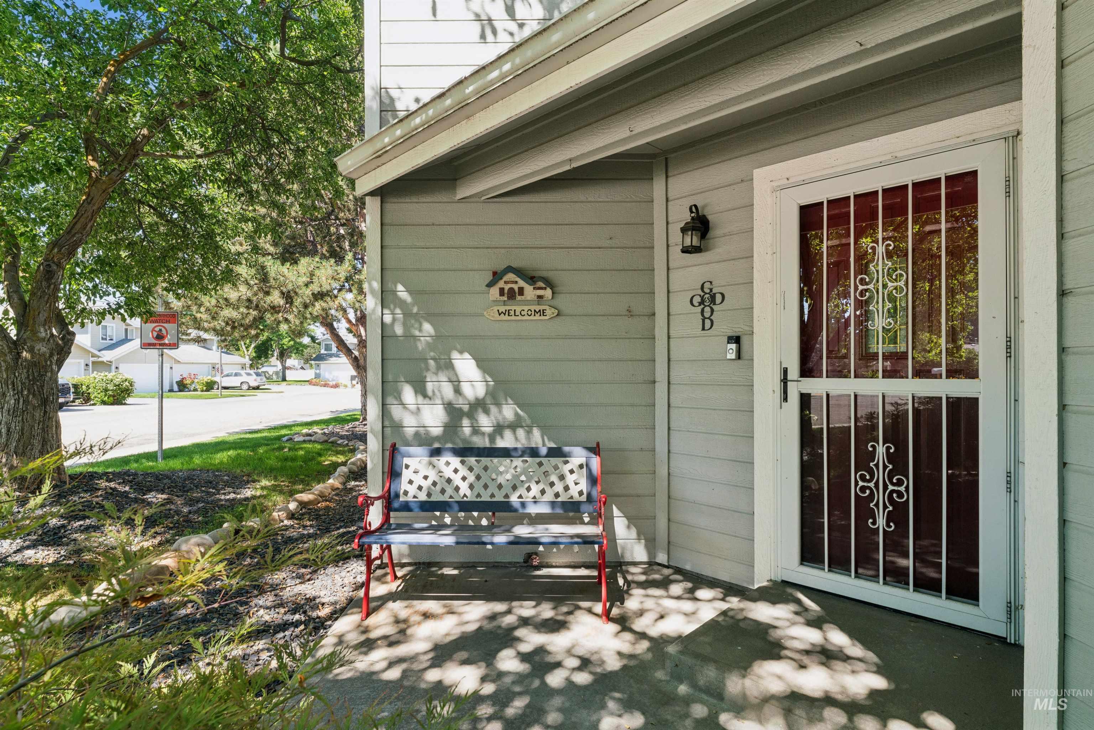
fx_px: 544
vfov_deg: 67.7
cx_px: 547
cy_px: 365
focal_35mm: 18
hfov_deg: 90.3
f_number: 13
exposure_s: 1/30
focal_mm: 17.9
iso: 400
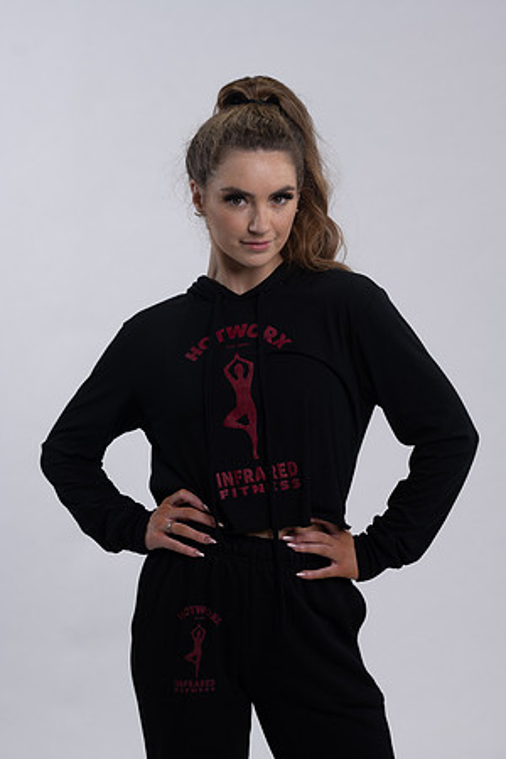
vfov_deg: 23.9
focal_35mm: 85
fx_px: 1792
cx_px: 253
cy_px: 380
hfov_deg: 16.1
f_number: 4
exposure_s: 1/125
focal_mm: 85
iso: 125
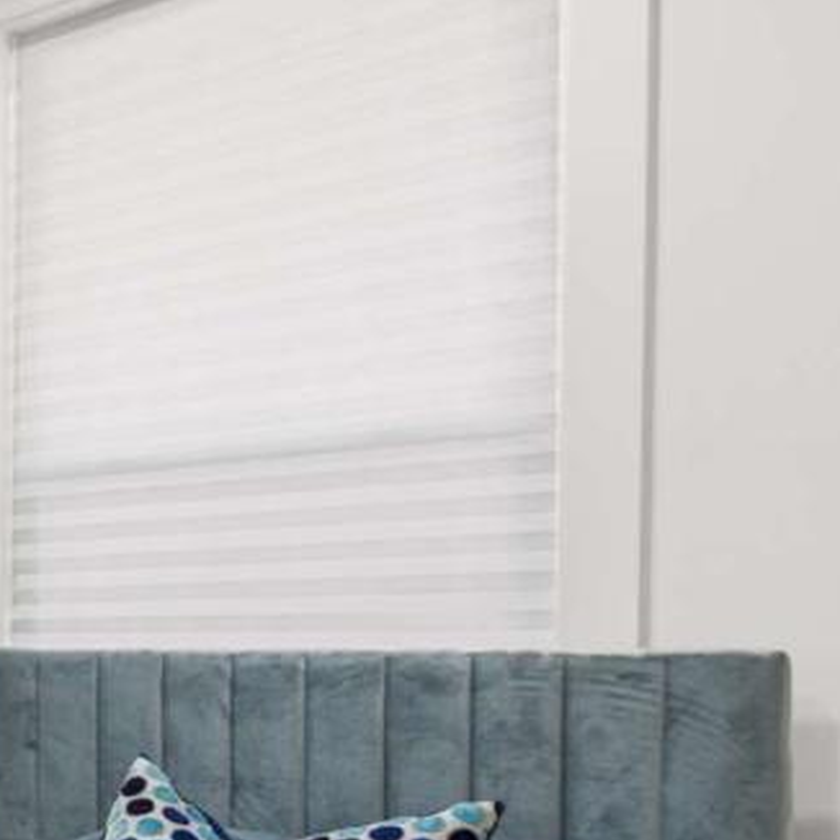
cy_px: 657
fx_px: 1373
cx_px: -626
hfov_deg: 22.4
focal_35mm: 50
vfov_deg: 33.2
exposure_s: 1/13
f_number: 5.6
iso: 1250
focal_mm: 16
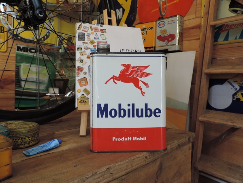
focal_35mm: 24
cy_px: 92
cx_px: 122
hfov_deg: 71.6
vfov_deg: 56.8
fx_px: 168
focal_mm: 4.3
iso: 100
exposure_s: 1/30
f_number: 3
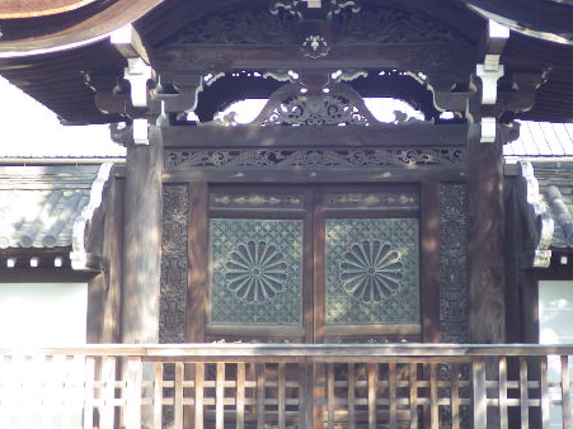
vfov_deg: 20.6
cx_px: 328
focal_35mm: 71
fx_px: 1175
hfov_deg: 27.4
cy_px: 141
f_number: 3.2
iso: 125
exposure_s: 1/100
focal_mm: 9
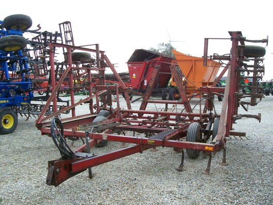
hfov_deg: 52.6
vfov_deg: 40.7
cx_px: 136
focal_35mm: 35
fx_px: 276
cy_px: 102
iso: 80
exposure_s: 1/490
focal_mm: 5.6
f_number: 2.7
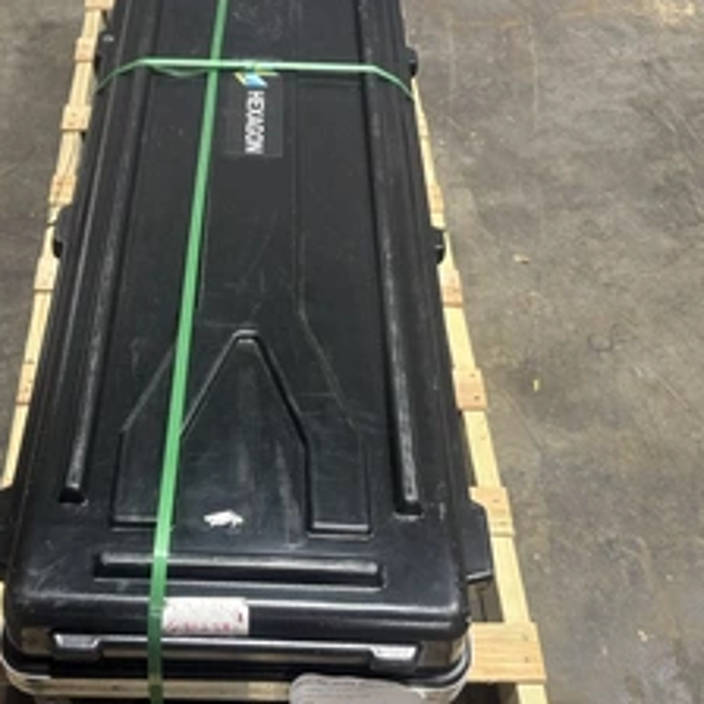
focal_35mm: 41
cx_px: 255
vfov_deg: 40.8
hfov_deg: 40.6
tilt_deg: -51.6
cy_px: 415
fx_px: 943
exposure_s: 1/60
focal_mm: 5.96
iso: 160
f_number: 1.6
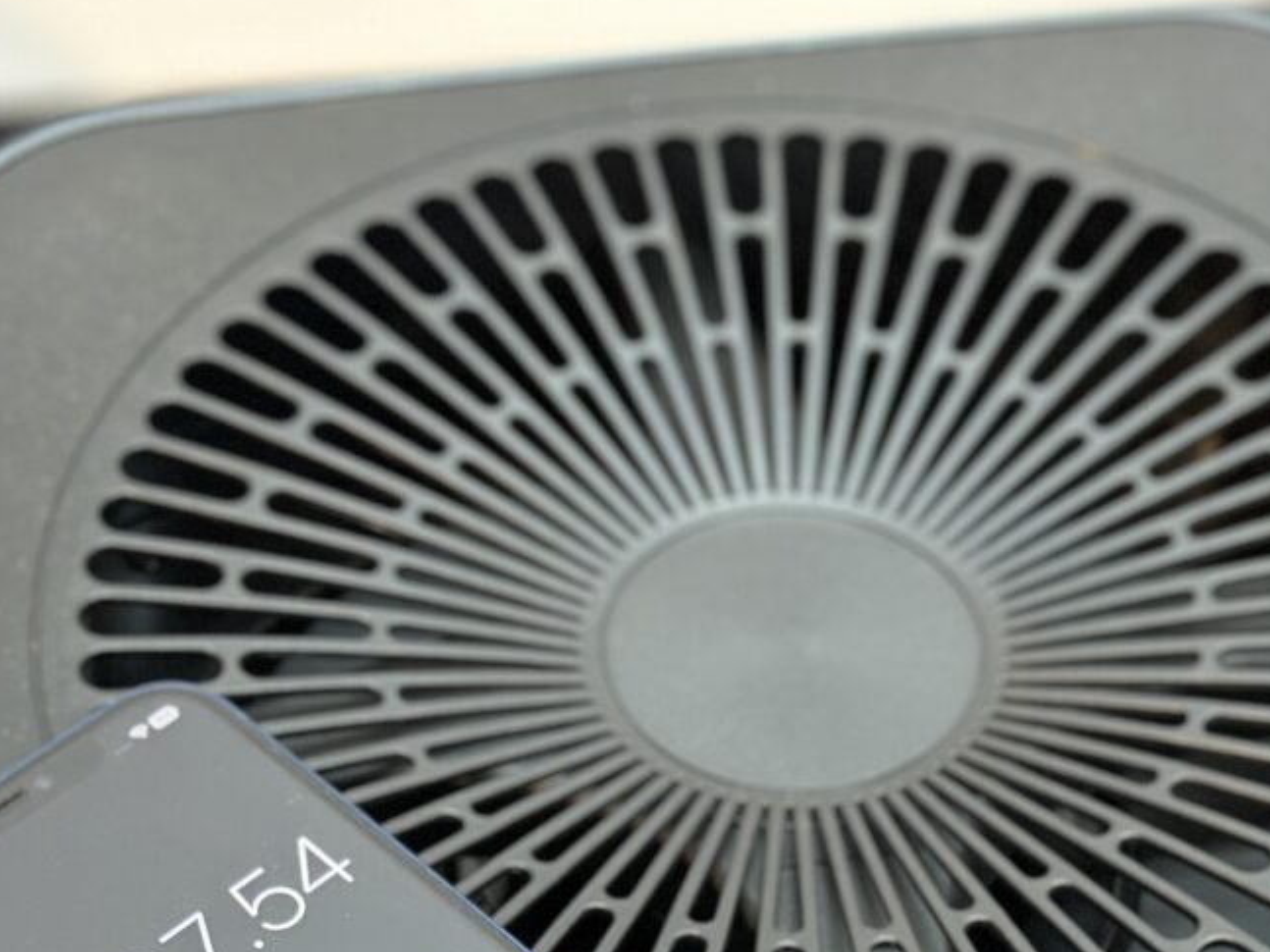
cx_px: 716
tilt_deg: -51.8
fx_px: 3265
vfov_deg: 16.4
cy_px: 854
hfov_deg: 22.0
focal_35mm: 89
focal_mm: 6.86
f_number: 1.78
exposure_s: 1/40
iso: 500
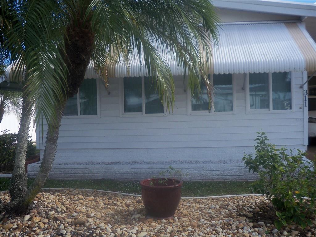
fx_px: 347
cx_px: 158
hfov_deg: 49.0
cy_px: 118
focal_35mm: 38
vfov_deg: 37.7
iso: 100
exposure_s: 1/400
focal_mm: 6.3
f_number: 3.5
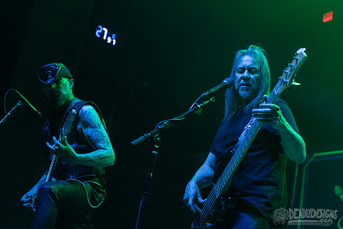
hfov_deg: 27.2
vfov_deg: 18.3
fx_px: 708
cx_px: 181
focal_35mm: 74
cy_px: 100
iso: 2500
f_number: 3.2
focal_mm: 66
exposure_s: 1/320
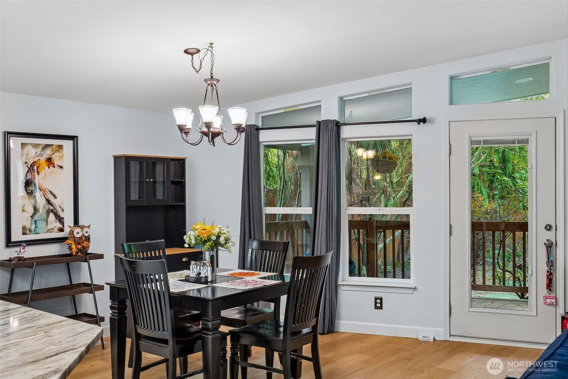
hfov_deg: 53.1
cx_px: 284
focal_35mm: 36
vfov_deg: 36.9
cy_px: 190
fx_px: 568
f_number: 8
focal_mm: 24
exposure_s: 1/8
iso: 400
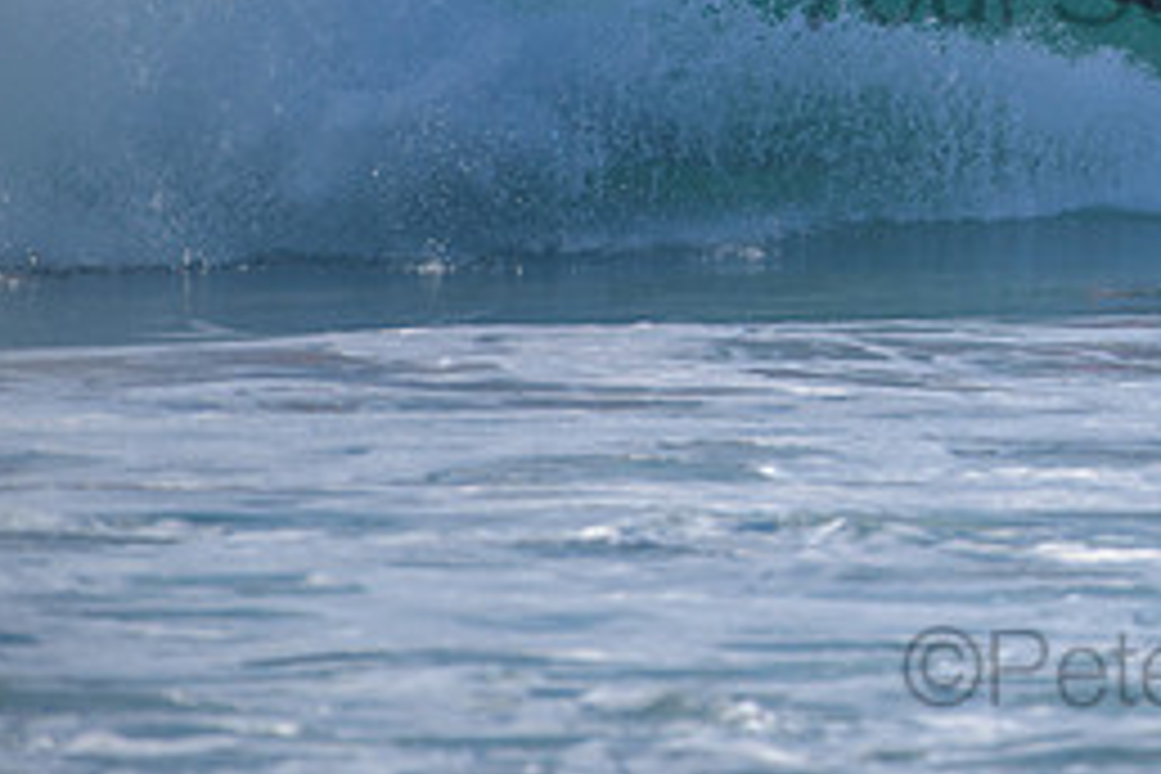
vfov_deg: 1.2
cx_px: 1251
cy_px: -79
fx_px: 36182
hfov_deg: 1.8
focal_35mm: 1122
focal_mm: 500
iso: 220
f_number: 5.6
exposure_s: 1/2000
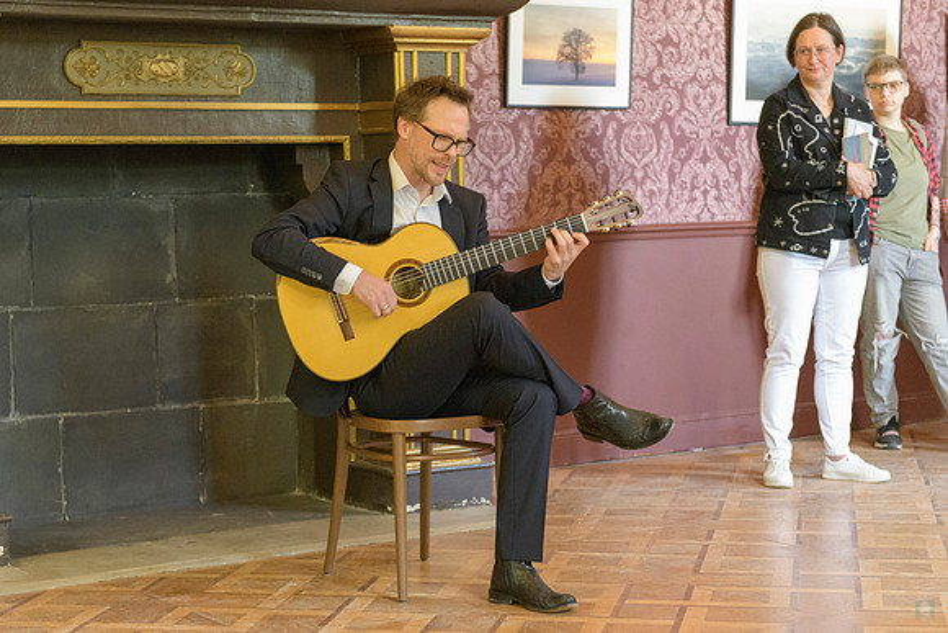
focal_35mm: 69
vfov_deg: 19.7
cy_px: 333
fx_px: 1825
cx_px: 418
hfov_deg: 29.1
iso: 10000
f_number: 3.5
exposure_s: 1/125
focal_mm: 62
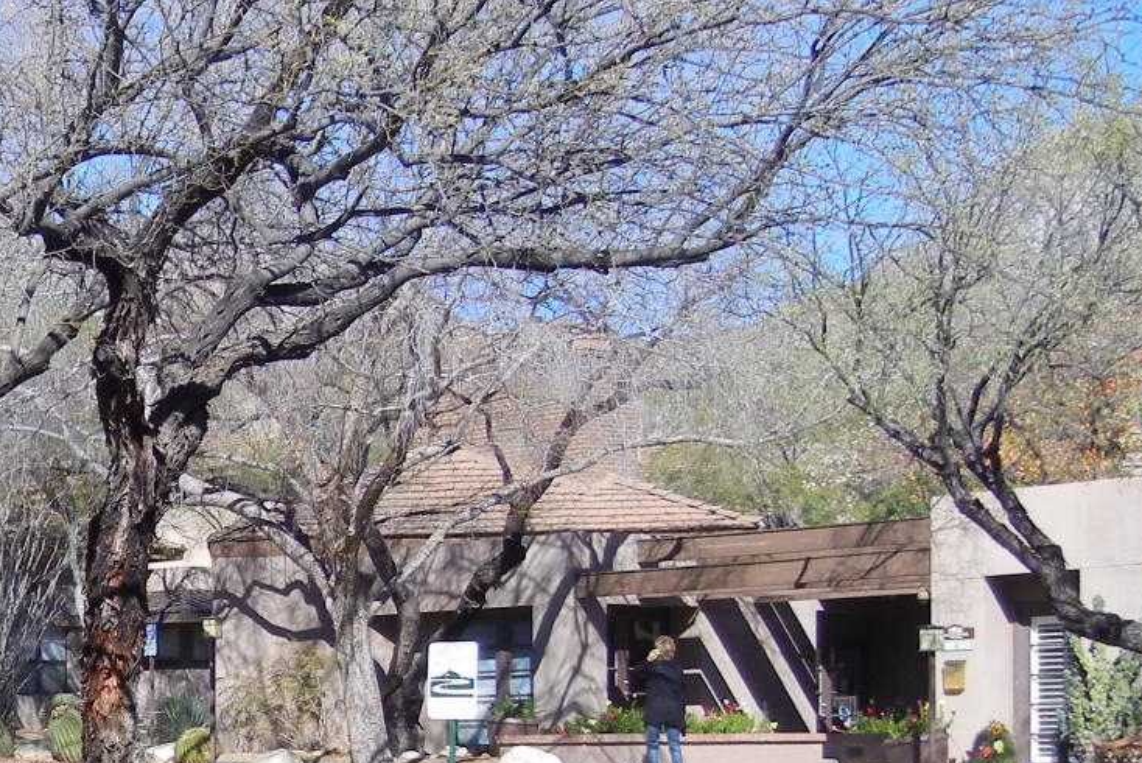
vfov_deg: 15.4
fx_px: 2761
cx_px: -328
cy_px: 796
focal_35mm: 87
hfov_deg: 21.3
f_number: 7
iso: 160
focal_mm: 5.4
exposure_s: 1/278
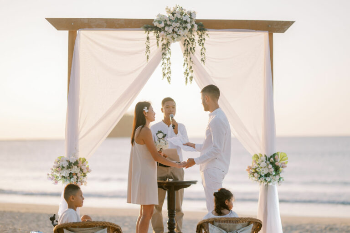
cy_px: 118
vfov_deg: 14.2
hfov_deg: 21.2
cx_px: 197
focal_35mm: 96
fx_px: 933
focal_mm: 85
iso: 160
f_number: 1.4
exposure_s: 1/2000
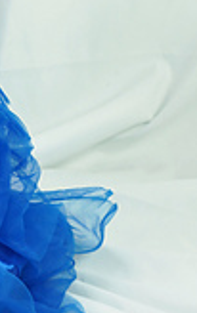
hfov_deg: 7.8
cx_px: -146
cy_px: 191
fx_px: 1395
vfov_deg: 12.8
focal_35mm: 163
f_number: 6.3
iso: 160
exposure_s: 1/50
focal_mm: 41
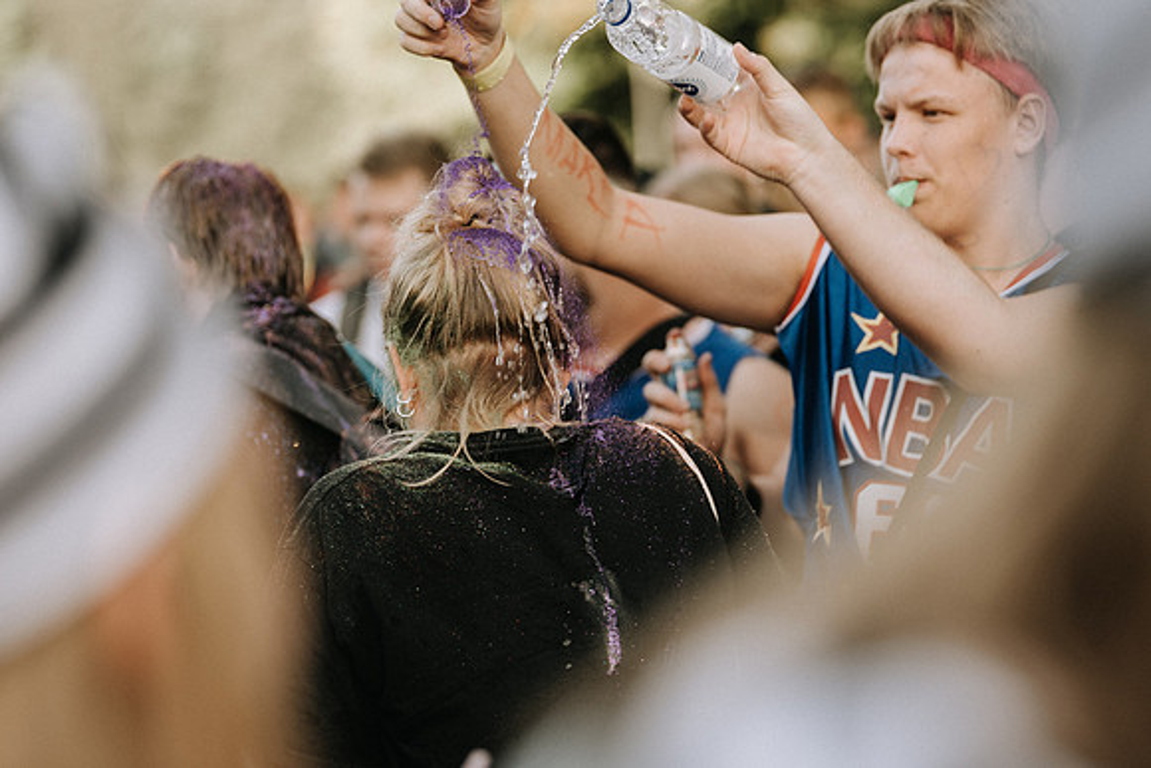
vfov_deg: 11.8
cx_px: 576
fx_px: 3709
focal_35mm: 116
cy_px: 384
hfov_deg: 17.6
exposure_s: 1/400
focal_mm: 116
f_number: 2.8
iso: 125
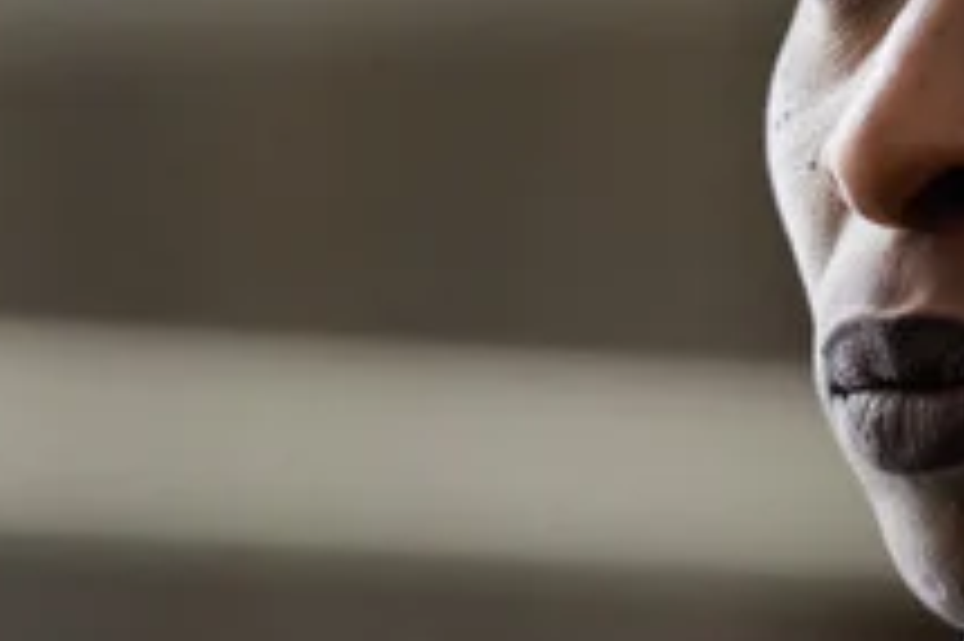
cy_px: 244
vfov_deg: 2.7
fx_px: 13673
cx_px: 1260
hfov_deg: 4.0
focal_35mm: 511
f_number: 3.2
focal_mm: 146
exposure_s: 1/200
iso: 3200
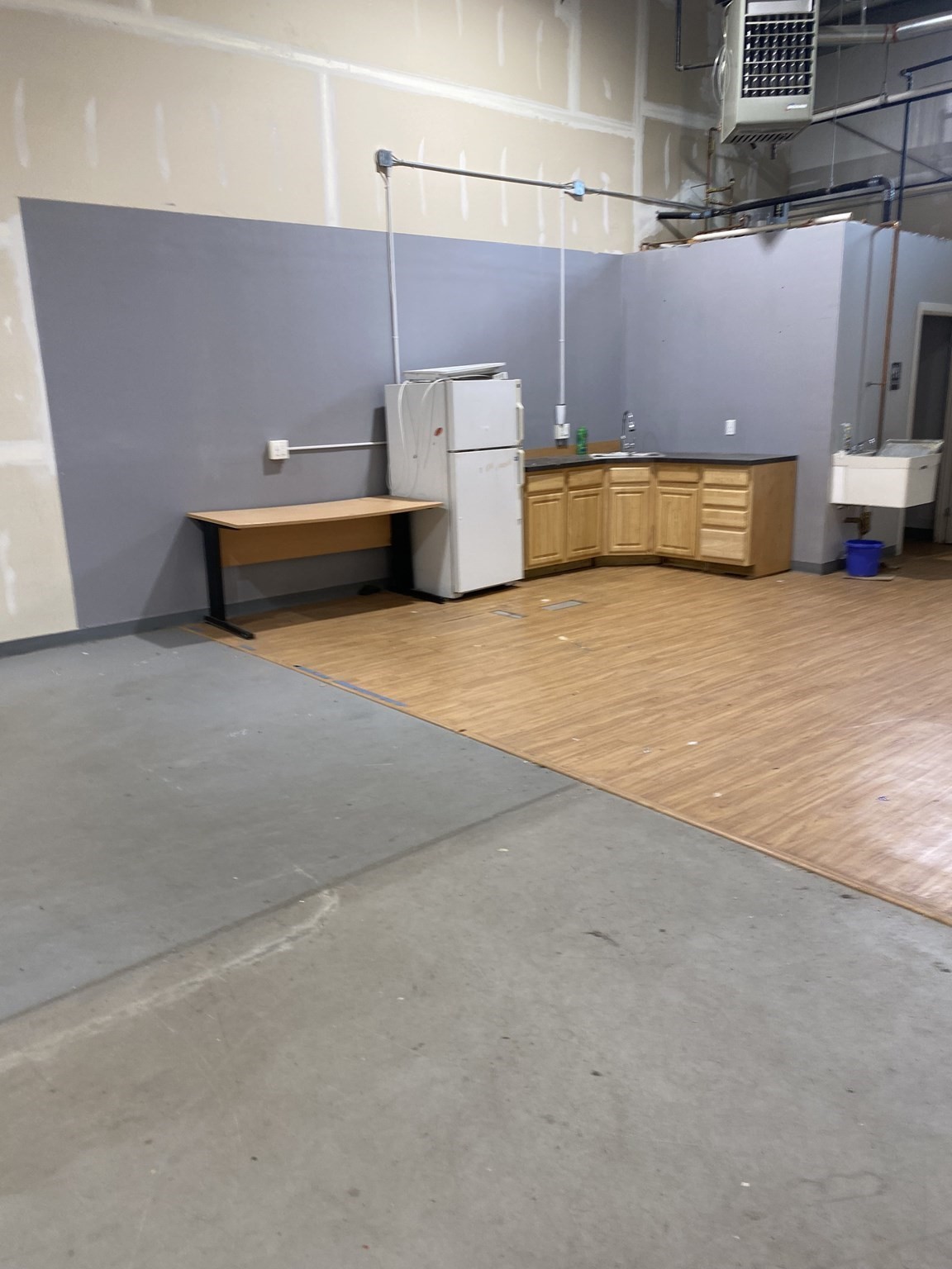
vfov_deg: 67.3
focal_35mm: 26
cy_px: 634
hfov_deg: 53.1
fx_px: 953
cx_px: 476
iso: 64
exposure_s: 1/60
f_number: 1.8
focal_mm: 4.25
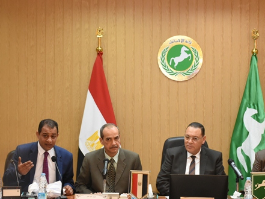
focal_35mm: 88
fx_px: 673
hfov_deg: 22.2
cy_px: 115
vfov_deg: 16.7
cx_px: 154
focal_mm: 42
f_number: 6.3
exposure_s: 1/100
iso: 2000
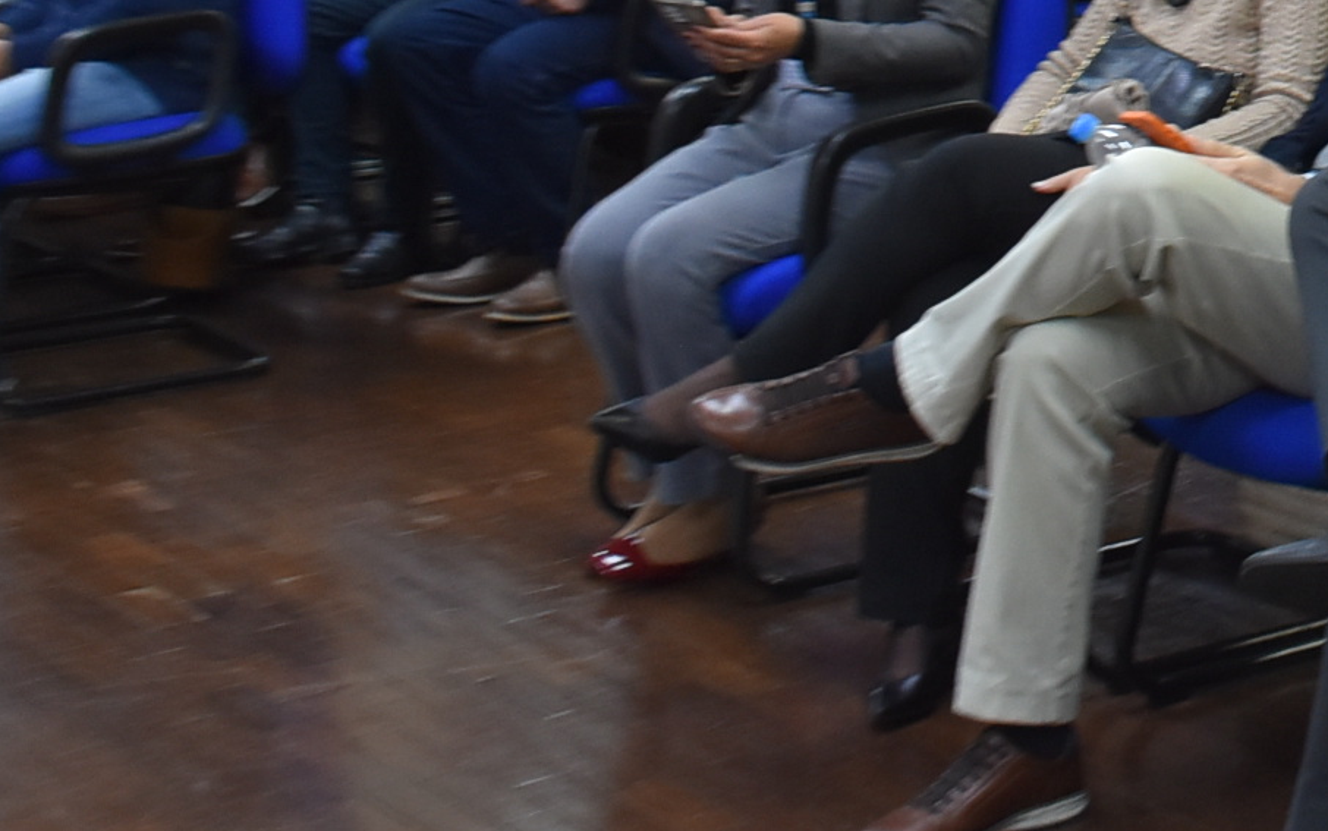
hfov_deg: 18.7
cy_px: -375
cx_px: 1853
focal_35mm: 101
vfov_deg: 12.4
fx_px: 3657
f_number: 4.5
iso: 800
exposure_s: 1/80
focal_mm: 20
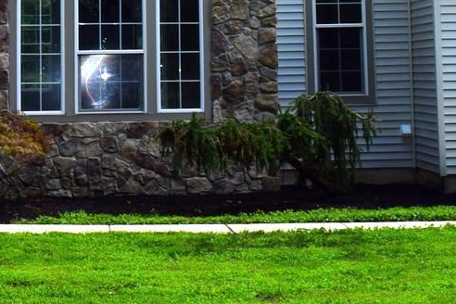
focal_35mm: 125
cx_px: 182
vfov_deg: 10.4
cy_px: -230
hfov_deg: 16.4
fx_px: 1583
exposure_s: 1/160
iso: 100
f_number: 6.3
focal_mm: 20
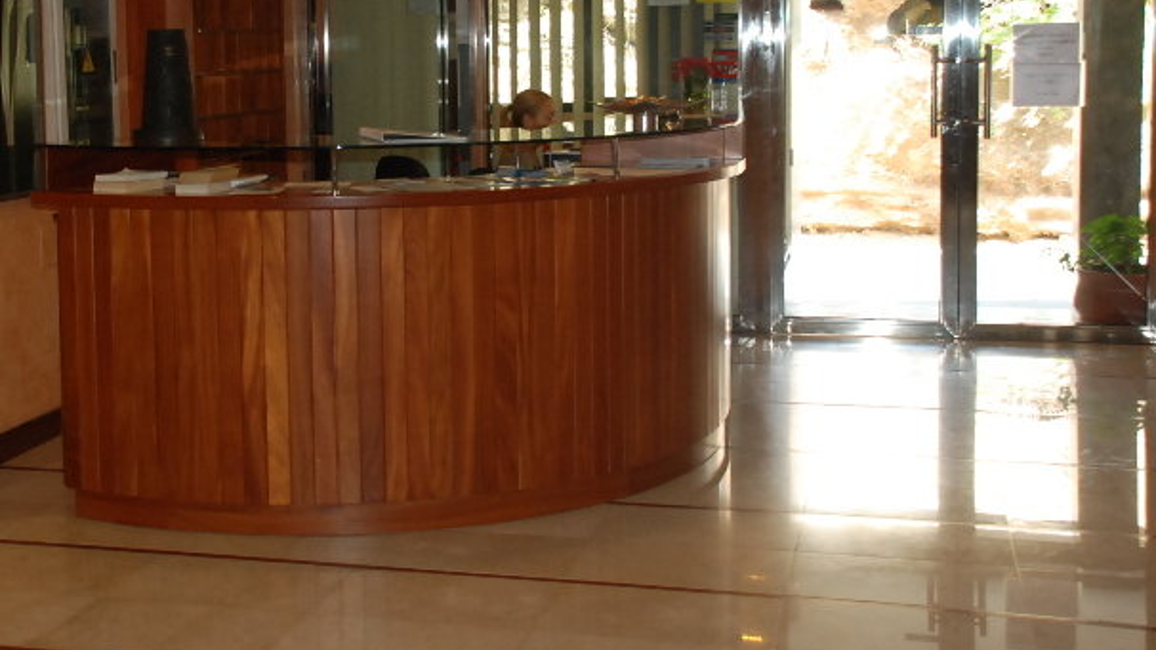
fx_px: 1655
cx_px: 427
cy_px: 193
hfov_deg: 38.2
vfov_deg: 22.1
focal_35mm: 54
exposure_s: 1/60
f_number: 5
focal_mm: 26
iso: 800
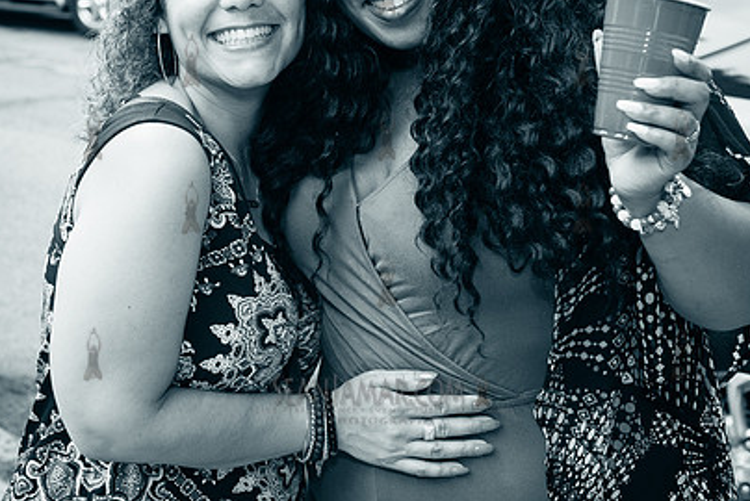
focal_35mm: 70
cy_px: 177
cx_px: 341
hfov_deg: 28.8
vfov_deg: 19.4
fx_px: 1459
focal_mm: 38
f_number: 4
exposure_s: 1/400
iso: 800
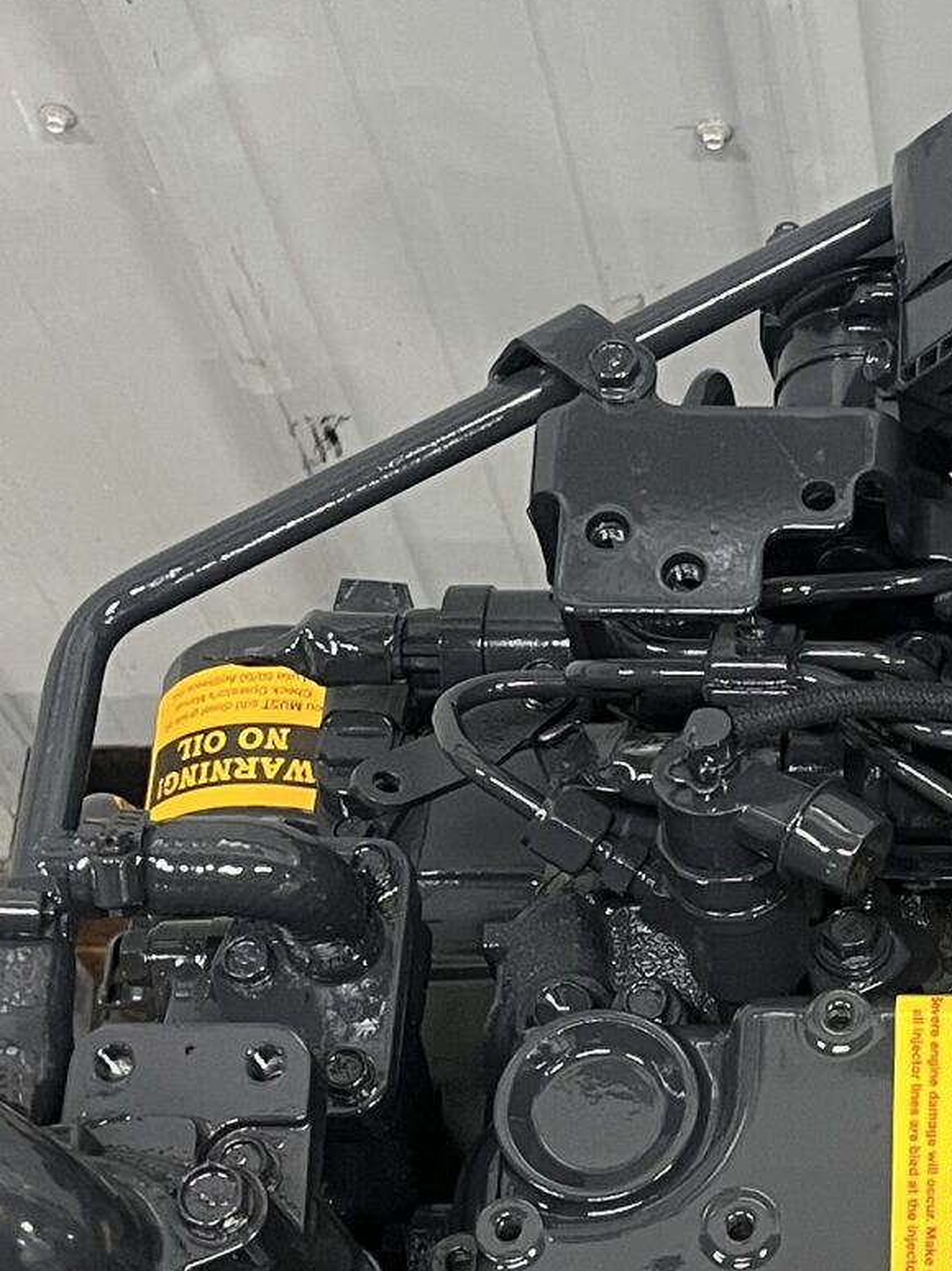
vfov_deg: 22.7
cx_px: 1011
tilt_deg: -64.2
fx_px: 3155
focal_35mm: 86
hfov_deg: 16.7
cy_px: 777
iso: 250
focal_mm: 5.1
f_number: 1.6
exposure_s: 1/60
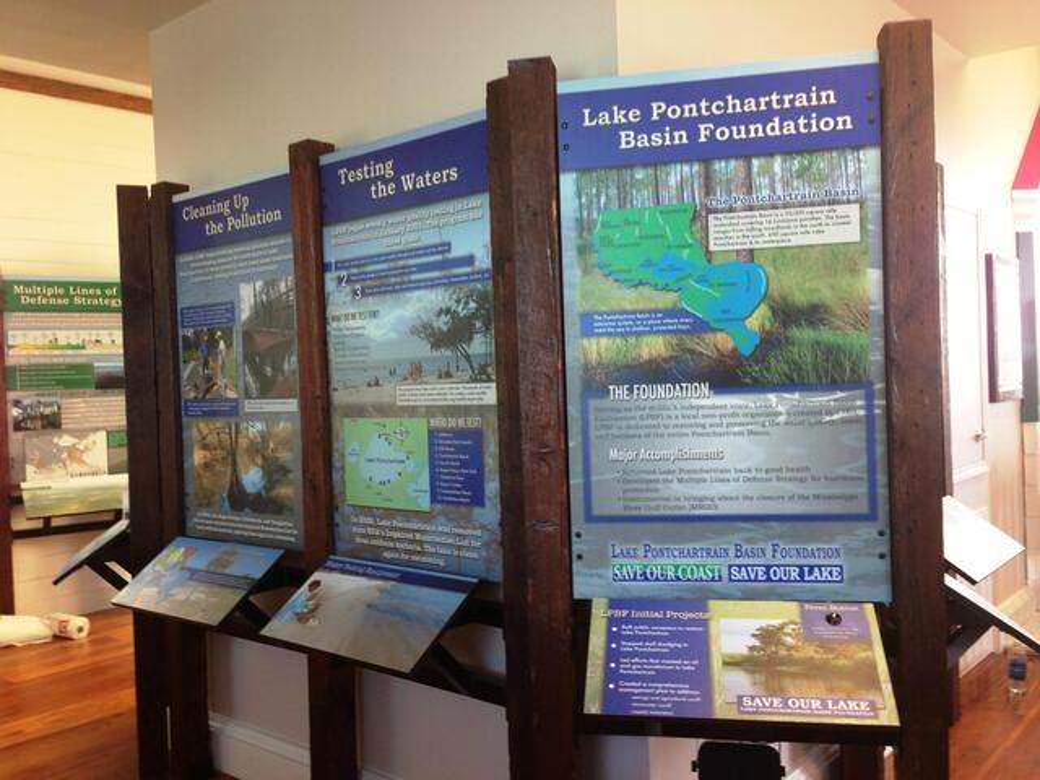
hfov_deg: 55.4
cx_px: 520
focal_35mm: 33
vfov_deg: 42.9
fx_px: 991
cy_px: 390
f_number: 2.4
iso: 64
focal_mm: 4.13
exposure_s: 1/20
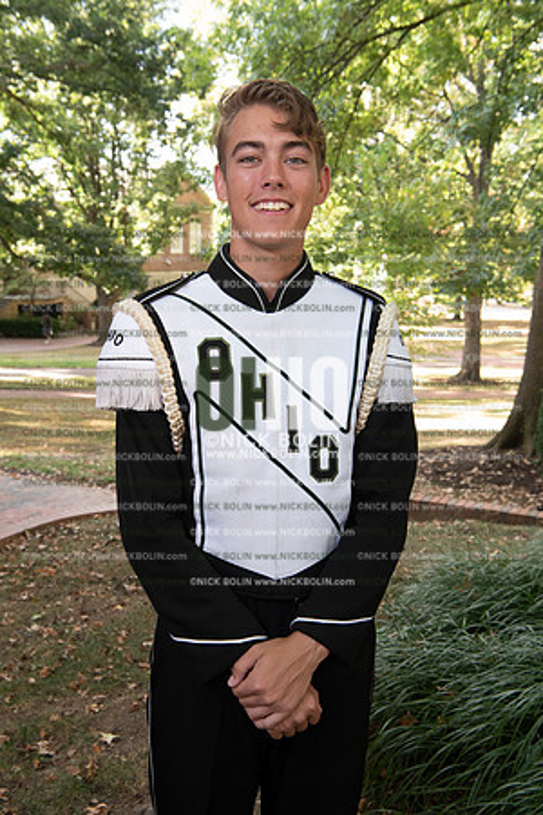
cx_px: 272
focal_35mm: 42
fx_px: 950
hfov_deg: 31.9
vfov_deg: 46.4
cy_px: 408
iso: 800
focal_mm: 42
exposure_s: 1/100
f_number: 8
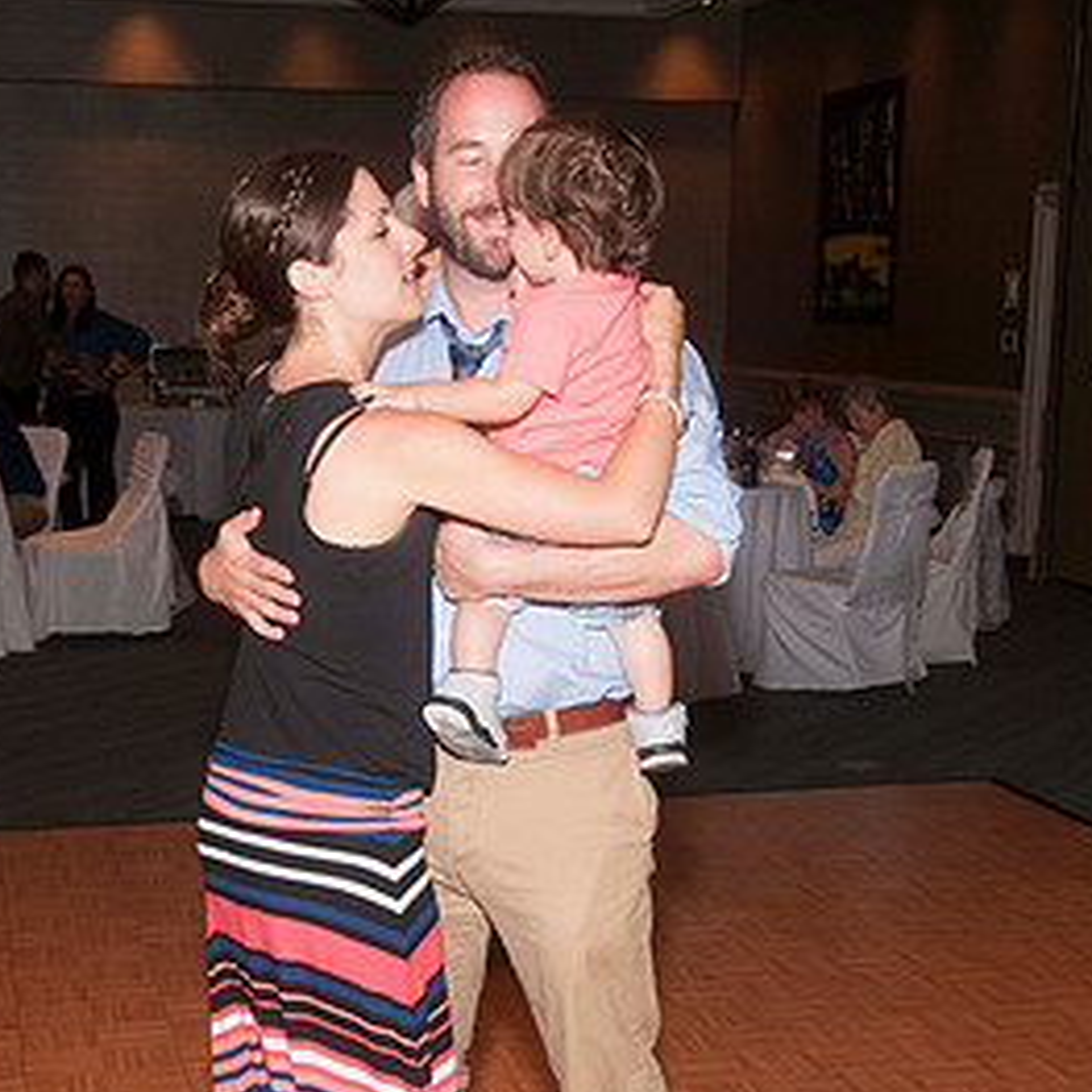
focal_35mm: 61
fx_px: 2177
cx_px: 488
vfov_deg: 28.0
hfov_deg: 28.1
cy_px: 722
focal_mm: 28
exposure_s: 1/60
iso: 400
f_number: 5.6
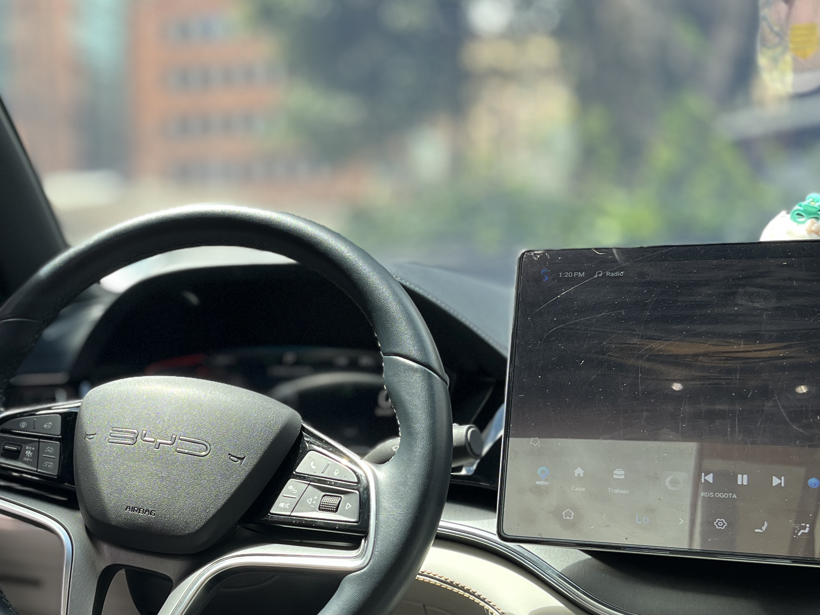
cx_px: 142
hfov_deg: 39.3
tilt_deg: -9.5
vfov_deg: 31.2
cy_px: 425
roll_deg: +0.3
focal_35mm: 46
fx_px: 1090
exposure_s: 1/121
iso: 80
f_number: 1.6
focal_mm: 5.1
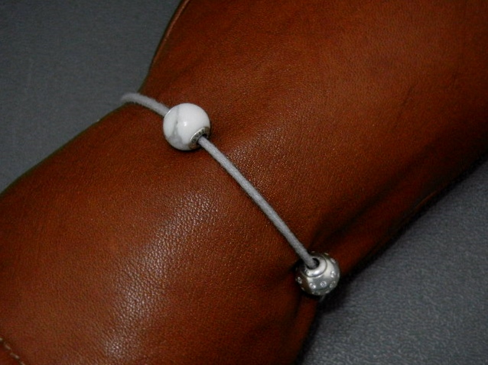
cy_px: 182
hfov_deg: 28.6
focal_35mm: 68
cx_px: 244
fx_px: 958
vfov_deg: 21.6
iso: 800
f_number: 8.2
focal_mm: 12.2
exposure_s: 1/30
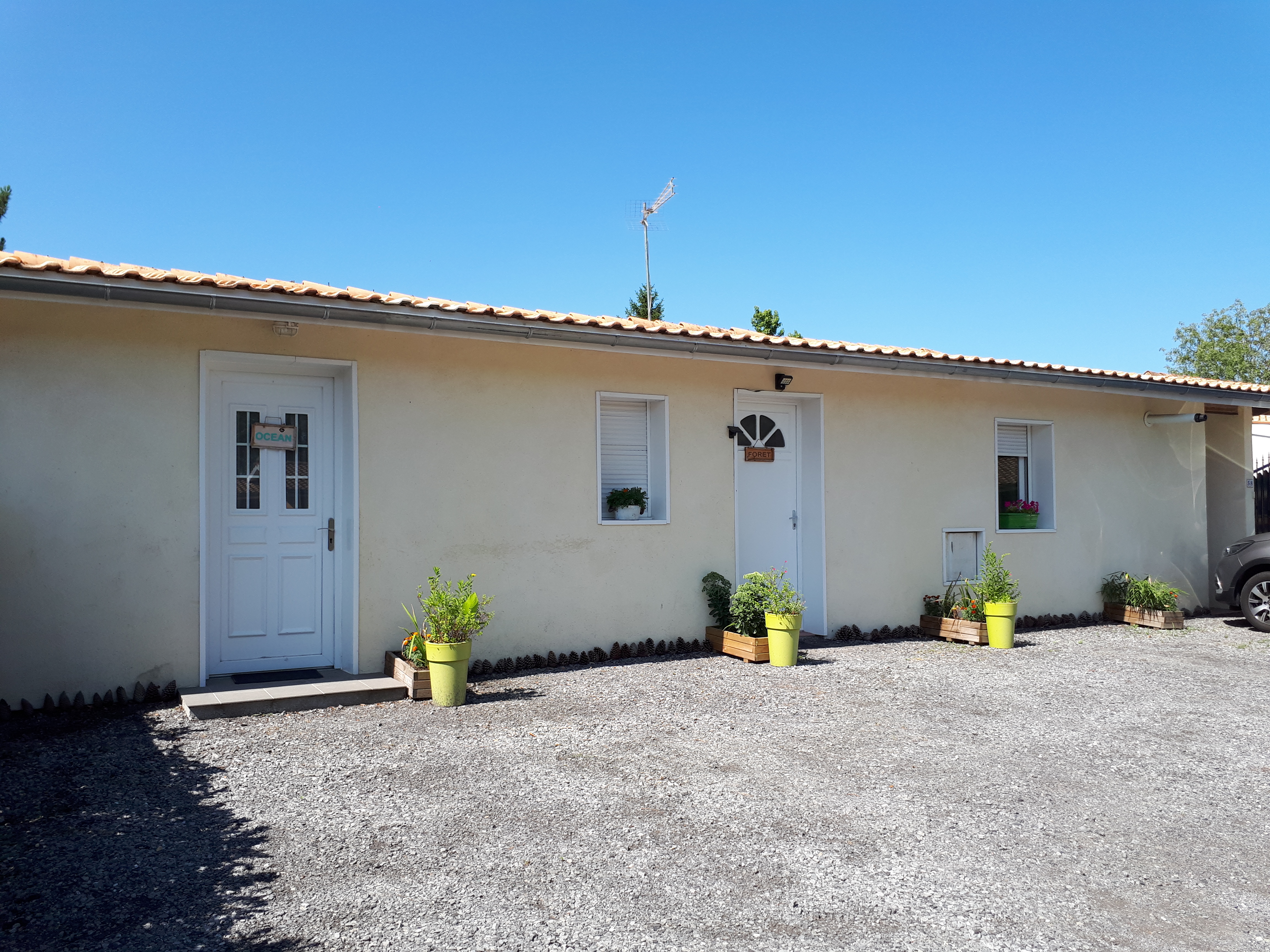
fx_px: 991
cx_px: 635
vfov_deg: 51.4
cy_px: 476
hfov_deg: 65.3
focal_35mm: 27
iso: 40
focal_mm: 3.6
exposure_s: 1/887
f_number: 1.9
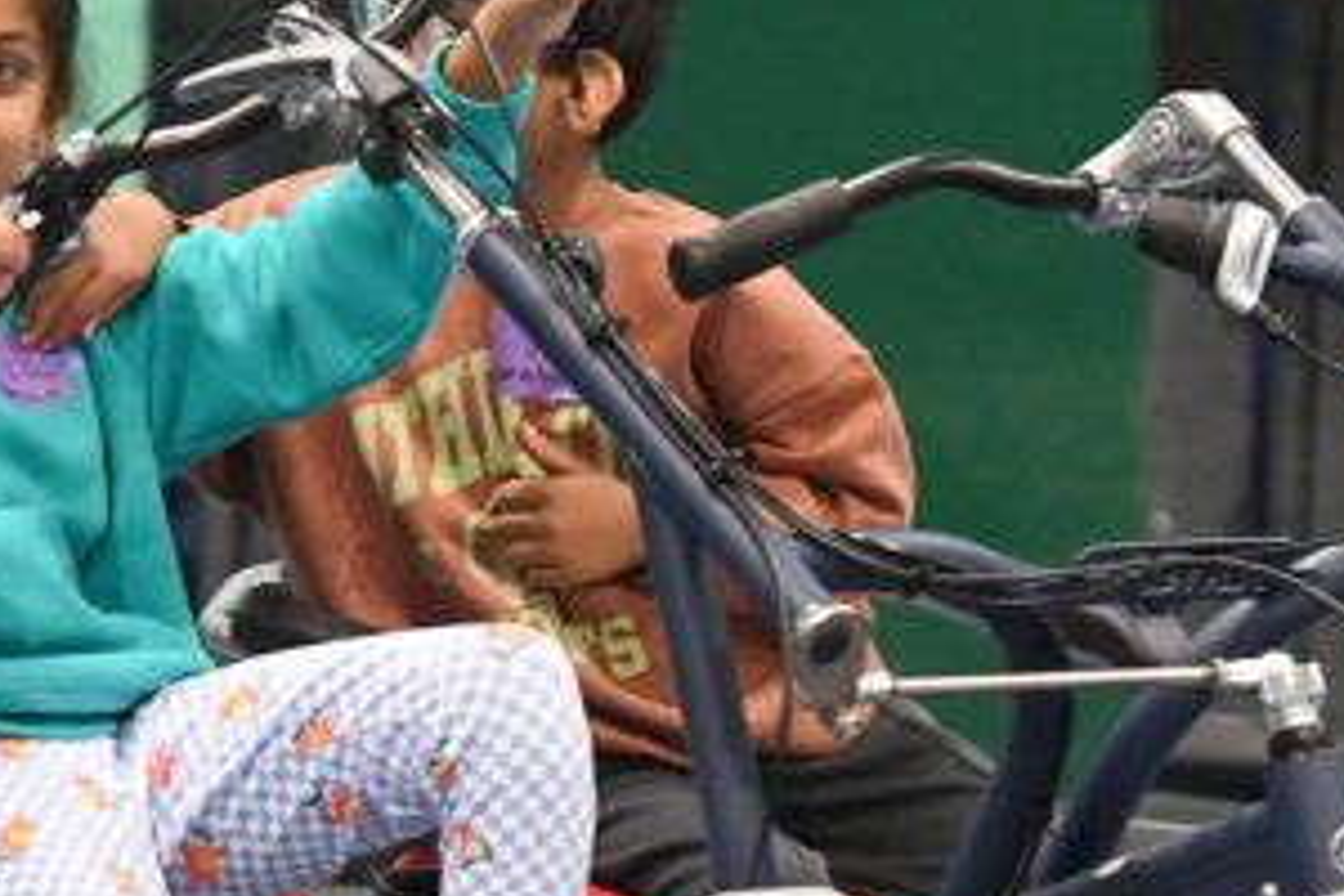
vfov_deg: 3.1
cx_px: 332
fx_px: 16537
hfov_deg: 4.7
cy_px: 692
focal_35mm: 443
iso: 6400
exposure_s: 1/200
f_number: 4
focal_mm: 130
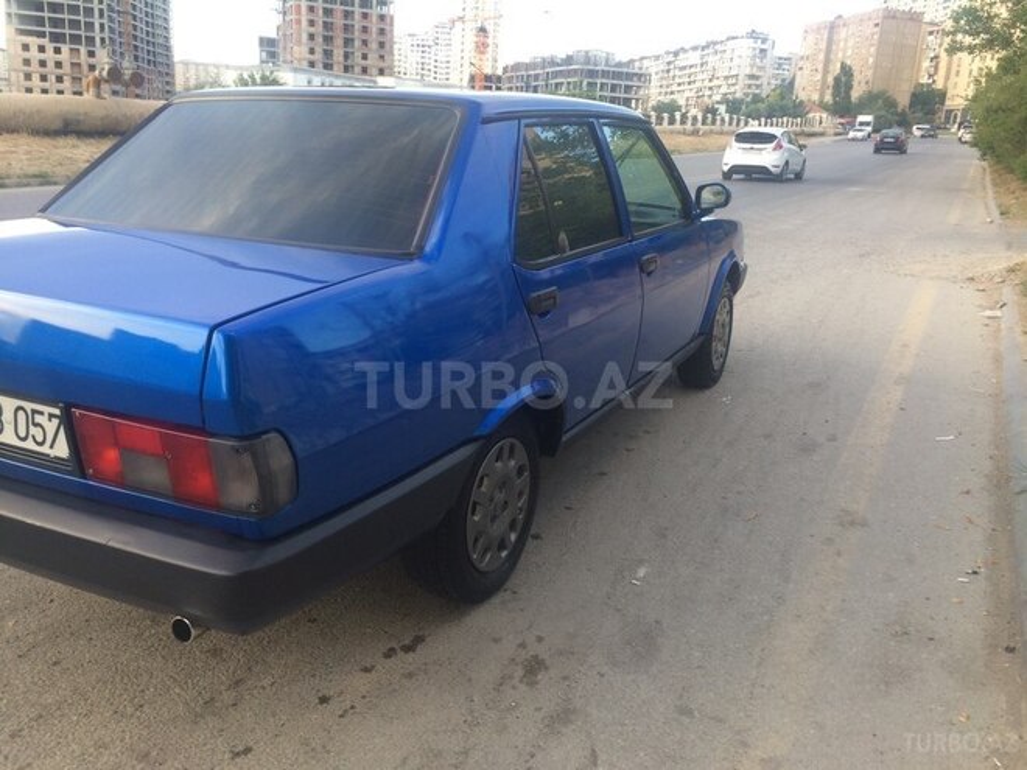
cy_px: 385
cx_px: 514
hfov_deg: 61.7
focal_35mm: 29
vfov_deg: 48.2
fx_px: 860
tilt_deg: -16.6
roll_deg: -2.7
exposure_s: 1/50
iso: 32
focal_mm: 4.15
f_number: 2.2
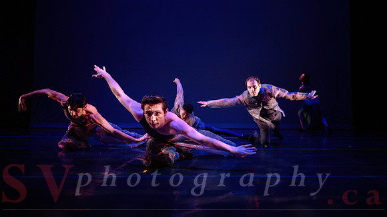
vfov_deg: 40.3
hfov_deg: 65.9
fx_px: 296
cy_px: 98
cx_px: 222
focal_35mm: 29
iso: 1000
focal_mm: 24
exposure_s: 1/400
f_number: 1.4
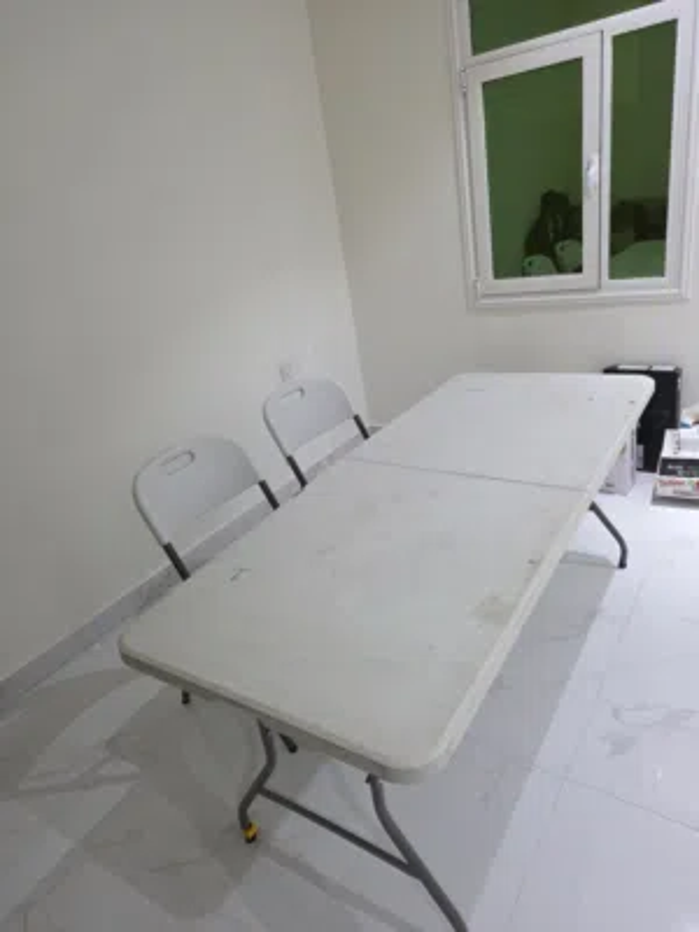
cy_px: 466
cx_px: 350
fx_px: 619
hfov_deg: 58.9
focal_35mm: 23
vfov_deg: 73.9
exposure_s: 1/100
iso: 500
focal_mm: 6.25
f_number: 1.7
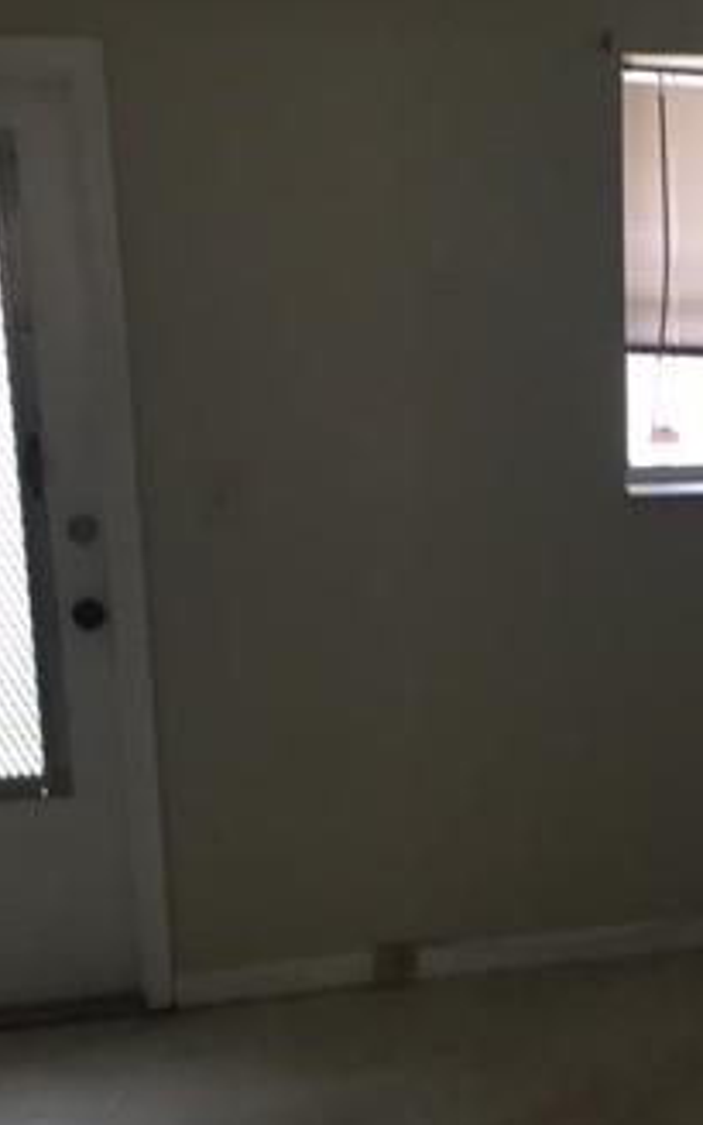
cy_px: 707
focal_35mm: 60
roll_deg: +0.1
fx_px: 1839
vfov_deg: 33.8
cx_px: 652
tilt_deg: -11.4
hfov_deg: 21.1
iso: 64
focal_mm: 4.15
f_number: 2.2
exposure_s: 1/30
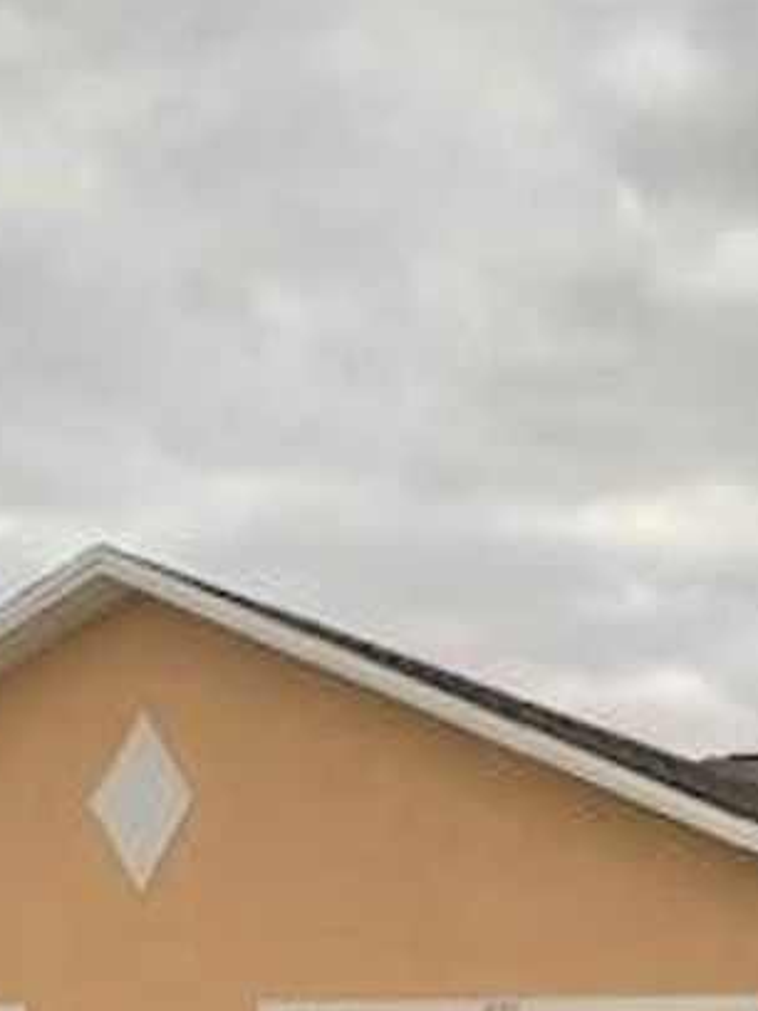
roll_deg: -0.8
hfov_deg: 16.2
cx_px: 954
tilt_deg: -1.0
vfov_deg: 20.8
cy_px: 1245
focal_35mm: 87
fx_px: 2540
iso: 100
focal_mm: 4.25
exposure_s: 1/109
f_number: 1.8
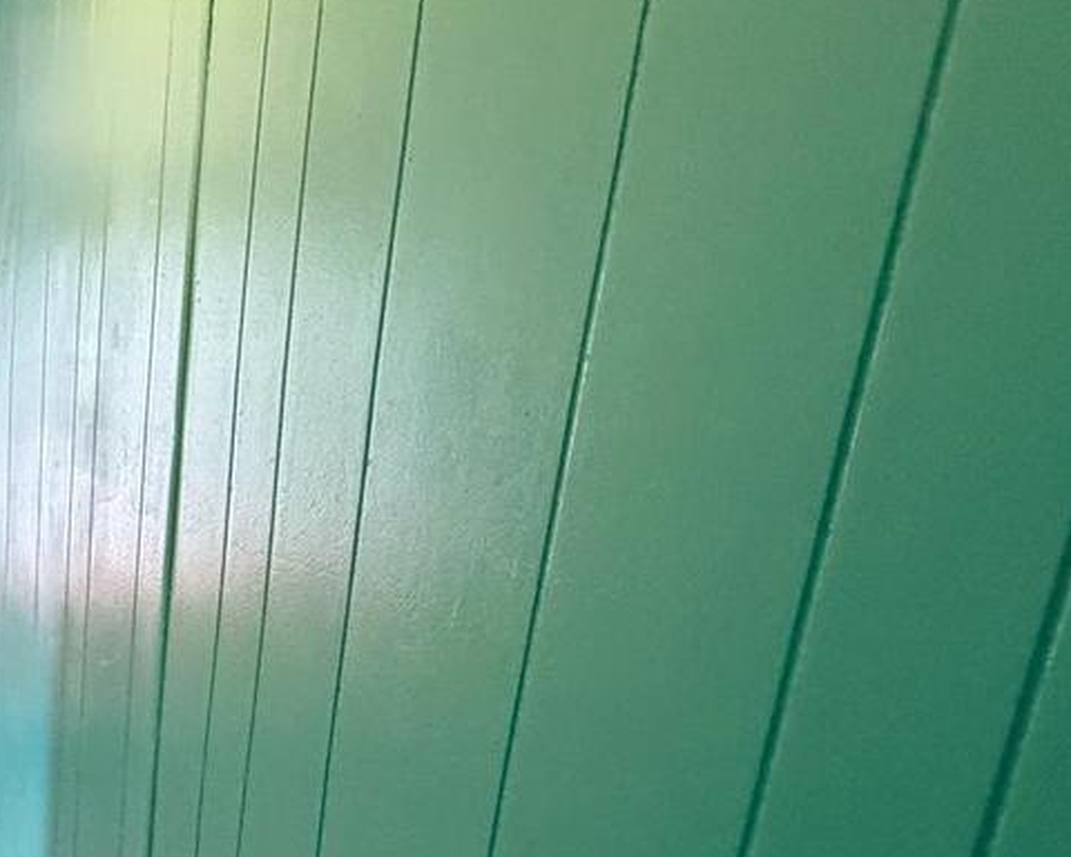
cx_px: -299
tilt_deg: -18.2
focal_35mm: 41
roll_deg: +3.4
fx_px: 1300
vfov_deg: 33.9
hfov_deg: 33.6
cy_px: 815
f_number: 2.2
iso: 500
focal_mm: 2.22
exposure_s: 1/60
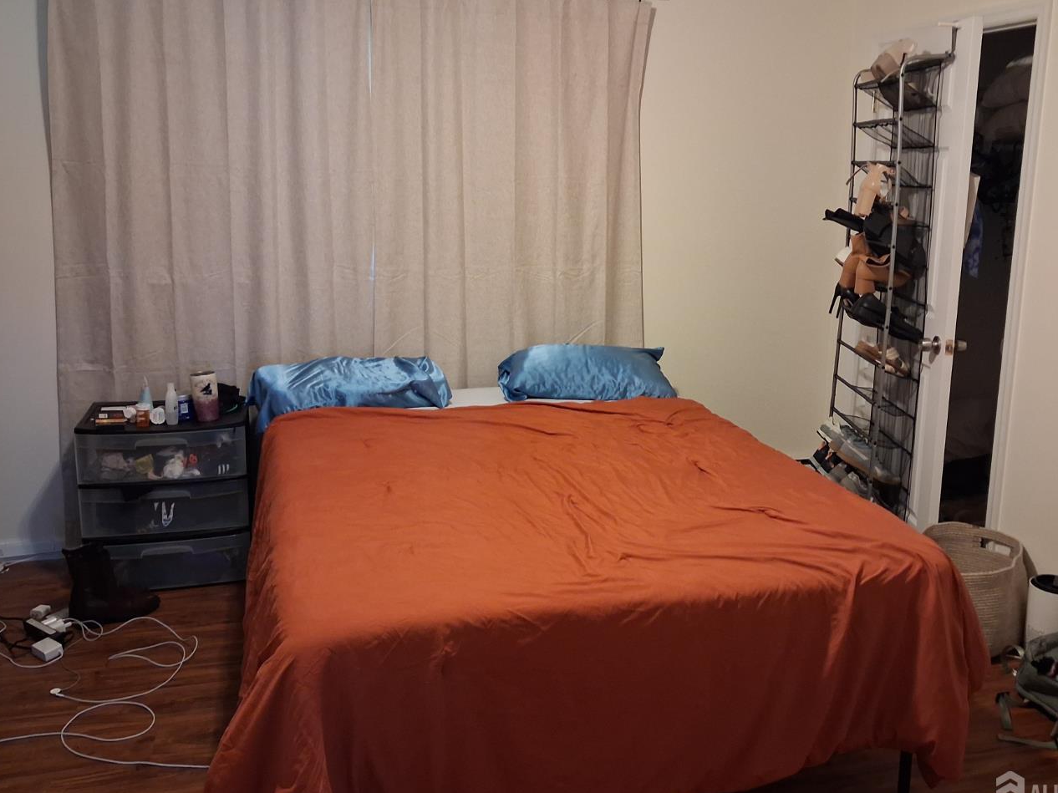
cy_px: 362
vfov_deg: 44.1
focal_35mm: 32
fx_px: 978
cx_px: 576
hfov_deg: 56.7
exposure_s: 1/24
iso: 640
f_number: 1.8
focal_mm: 4
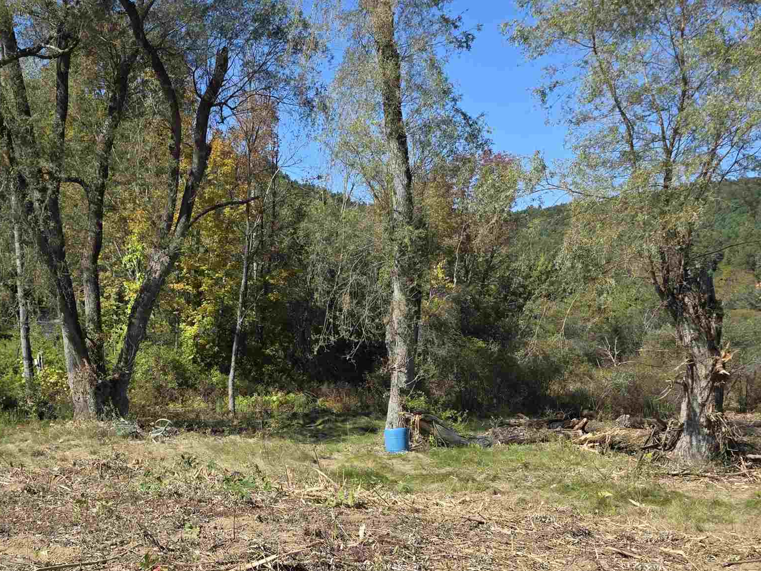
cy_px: 436
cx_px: 223
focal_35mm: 46
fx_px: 1011
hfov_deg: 40.5
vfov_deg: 30.9
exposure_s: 1/4333
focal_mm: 6.3
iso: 80
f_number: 1.7
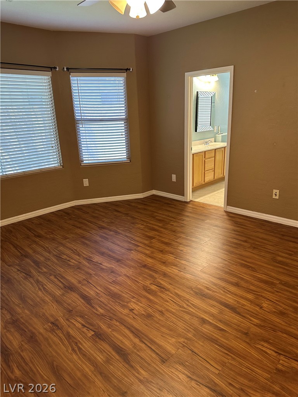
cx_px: 149
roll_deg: +1.1
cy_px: 198
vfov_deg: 71.6
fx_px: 275
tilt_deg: -16.8
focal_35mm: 24
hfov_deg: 56.8
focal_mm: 6.86
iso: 250
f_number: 1.78
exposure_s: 1/60
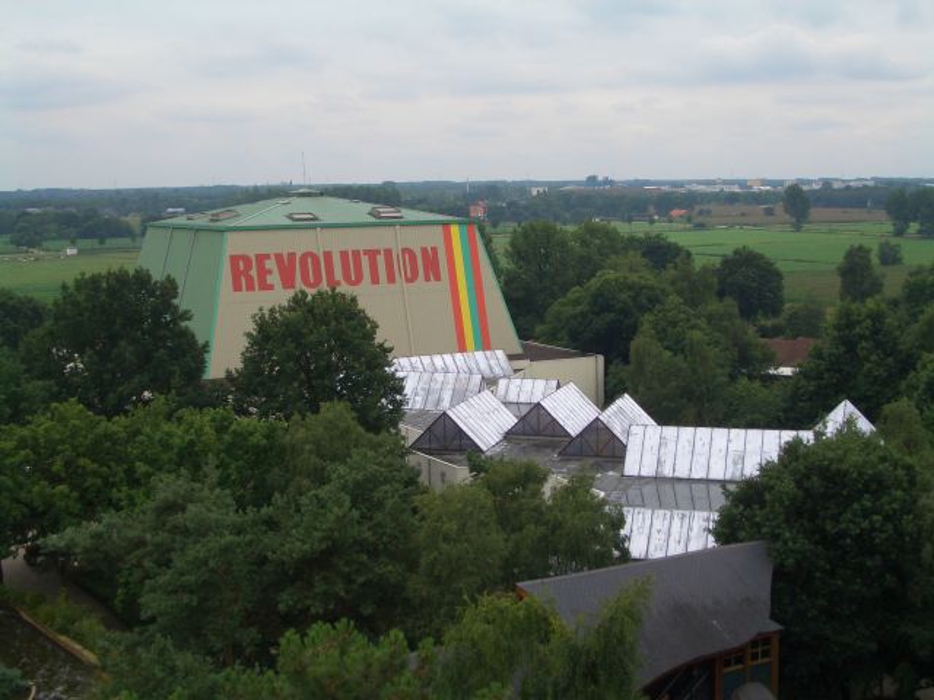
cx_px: 467
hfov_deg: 38.9
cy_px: 350
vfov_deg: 29.7
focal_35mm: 49
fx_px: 1322
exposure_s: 1/250
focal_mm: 8.2
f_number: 5
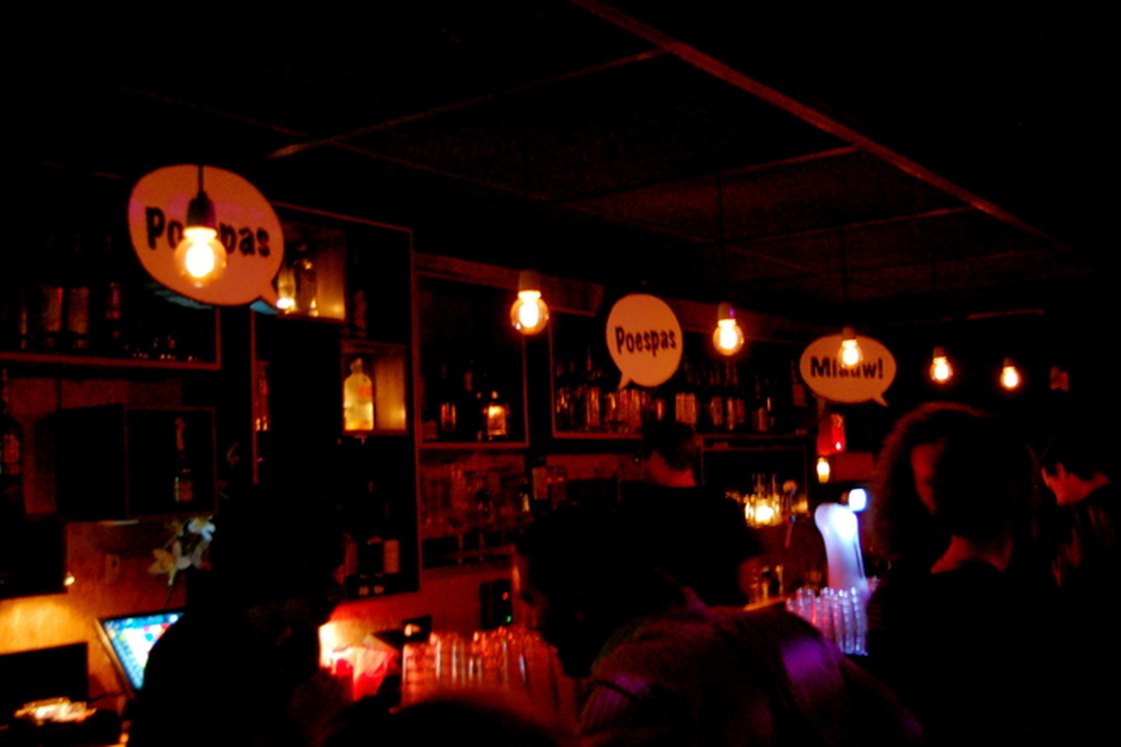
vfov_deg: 34.2
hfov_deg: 49.6
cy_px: 374
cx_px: 560
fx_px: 1214
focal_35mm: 39
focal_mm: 26
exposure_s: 1/3
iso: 1600
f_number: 4.2
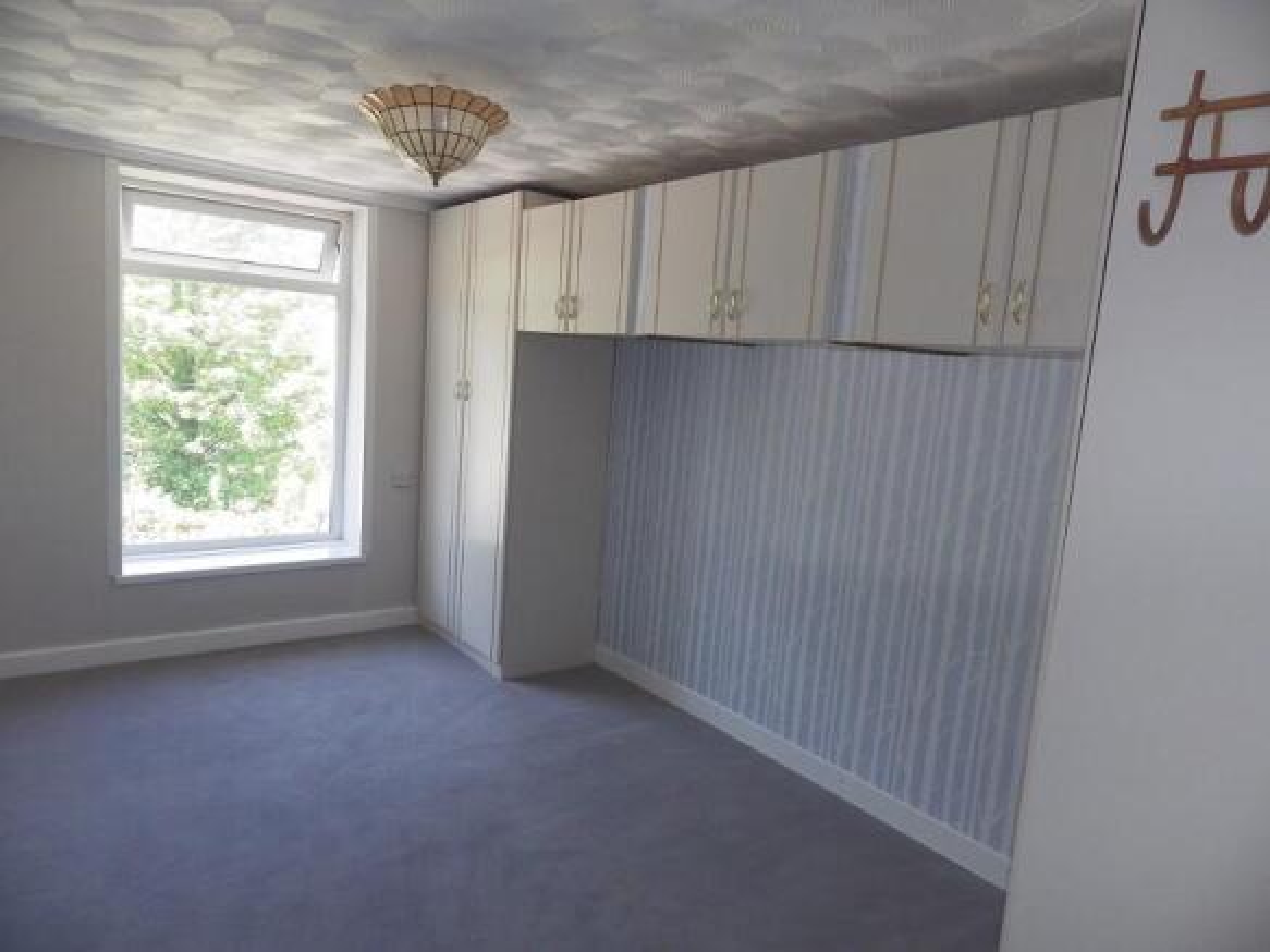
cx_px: 635
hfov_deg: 76.4
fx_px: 807
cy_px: 476
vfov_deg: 61.1
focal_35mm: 22
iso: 200
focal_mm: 4
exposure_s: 1/80
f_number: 3.1
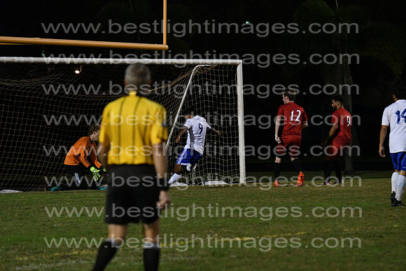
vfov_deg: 6.3
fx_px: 2453
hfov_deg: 9.5
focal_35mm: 218
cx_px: 203
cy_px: 136
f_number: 4
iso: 6400
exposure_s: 1/1250
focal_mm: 145
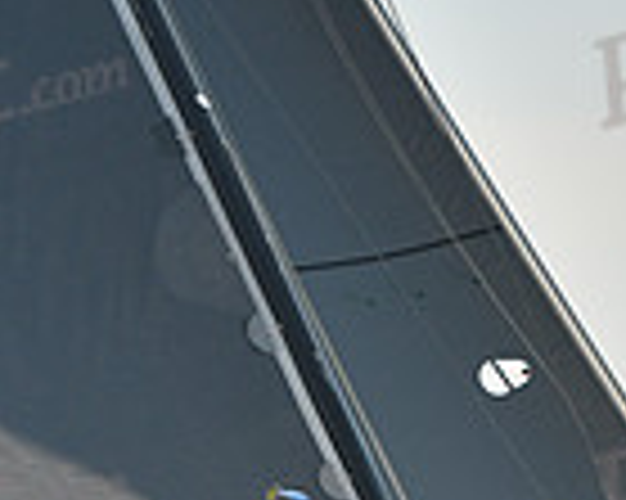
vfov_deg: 3.0
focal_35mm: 509
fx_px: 9424
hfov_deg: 3.8
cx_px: 365
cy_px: 723
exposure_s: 1/640
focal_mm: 130
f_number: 5.6
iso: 250
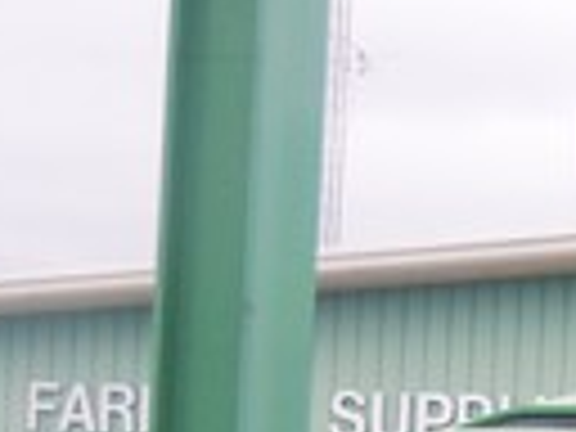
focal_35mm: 208
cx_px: 1120
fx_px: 3461
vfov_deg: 7.0
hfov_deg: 9.0
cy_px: 738
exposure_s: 1/100
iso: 64
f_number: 4.6
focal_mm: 8.7
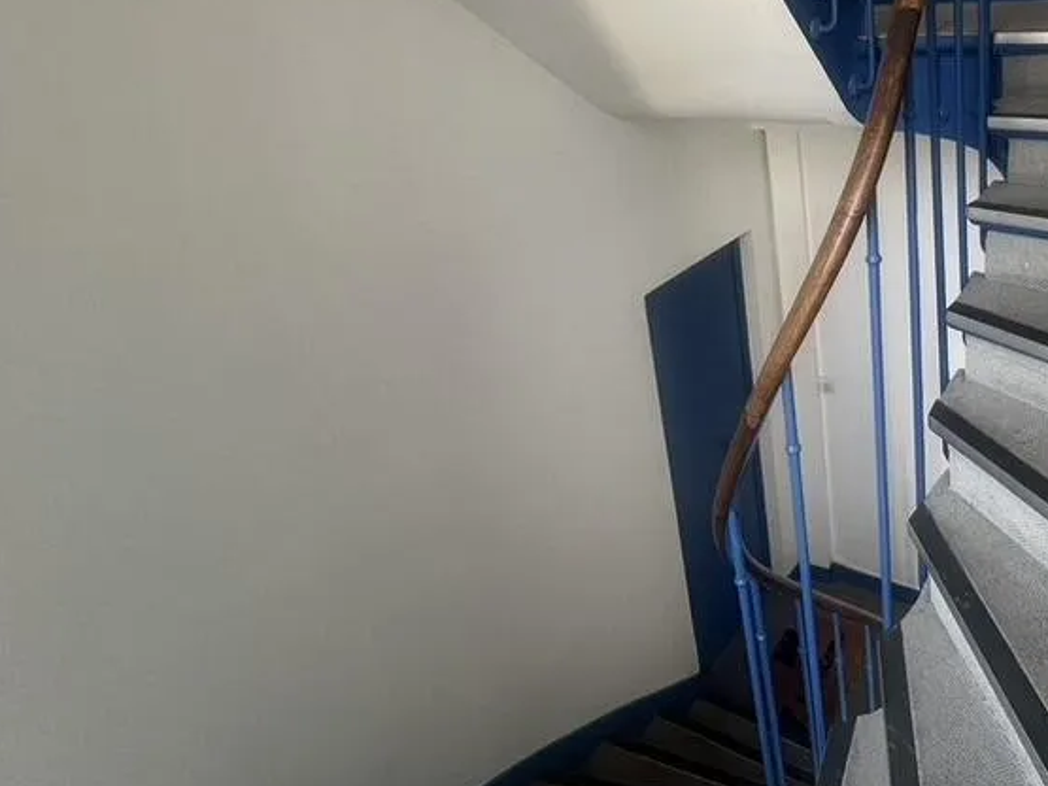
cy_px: 187
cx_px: 827
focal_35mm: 24
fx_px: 726
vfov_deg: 53.9
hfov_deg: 65.6
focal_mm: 1.57
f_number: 1.8
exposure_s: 1/99
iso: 125
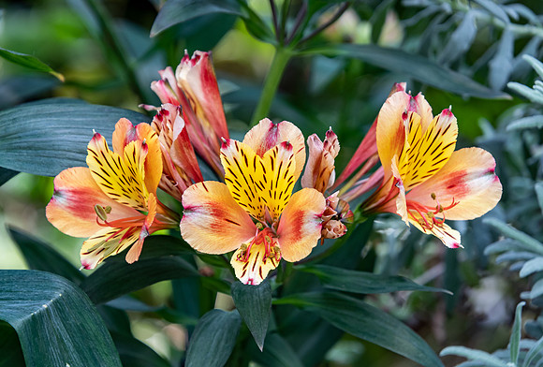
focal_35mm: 196
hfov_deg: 10.5
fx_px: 2968
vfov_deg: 7.1
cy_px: 172
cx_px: 266
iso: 400
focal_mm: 122
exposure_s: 1/100
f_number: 7.1
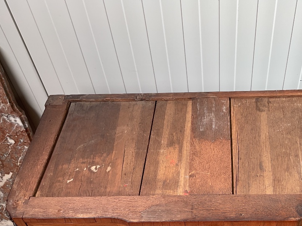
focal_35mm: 44
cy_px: 166
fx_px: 384
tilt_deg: -50.3
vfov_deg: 32.3
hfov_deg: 42.2
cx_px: 209
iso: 20
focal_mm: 3
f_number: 1.8
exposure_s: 1/120
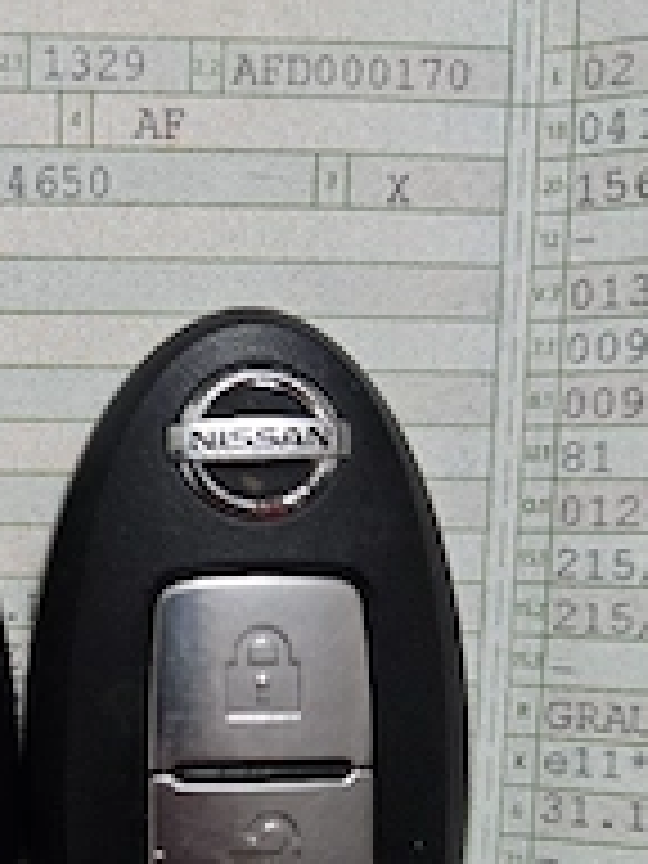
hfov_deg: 28.3
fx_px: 1198
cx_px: -14
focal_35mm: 48
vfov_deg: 38.5
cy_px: 666
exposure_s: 1/101
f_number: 1.8
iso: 800
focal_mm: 5.4
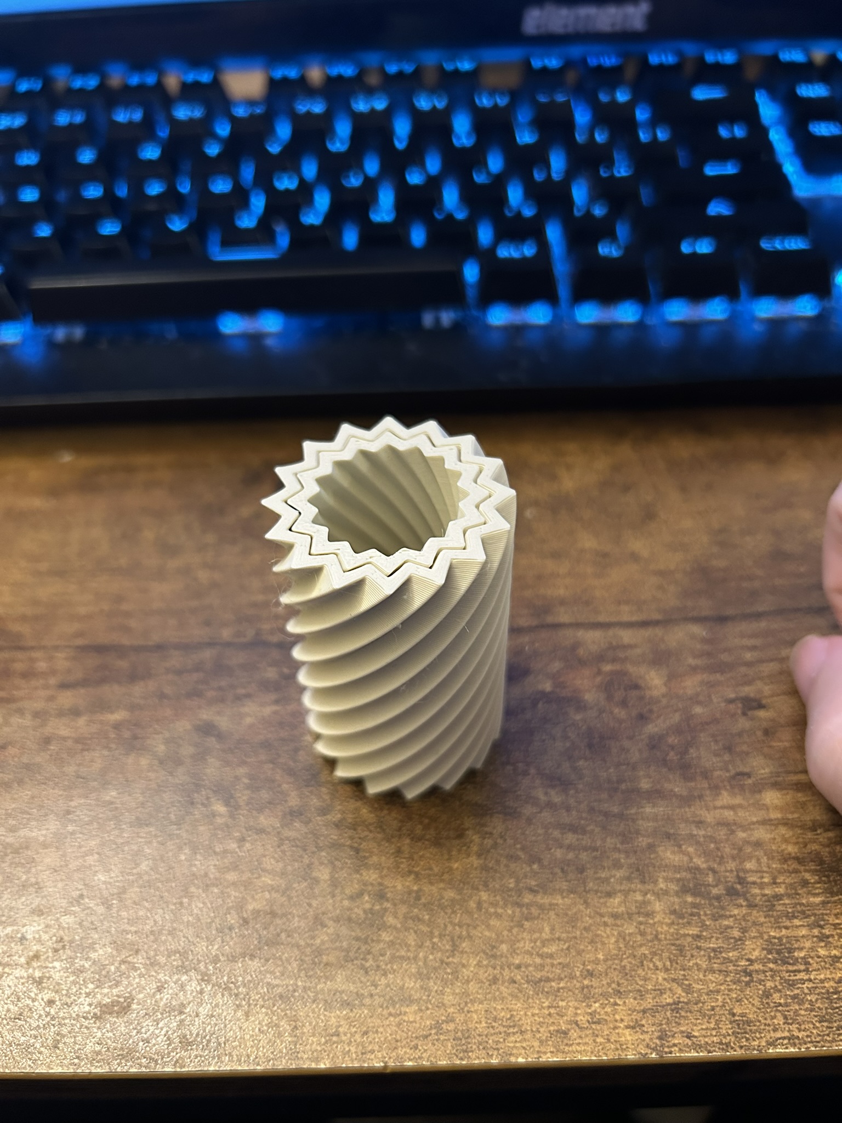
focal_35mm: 26
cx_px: 421
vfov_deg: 67.3
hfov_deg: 53.1
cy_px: 562
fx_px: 843
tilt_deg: -47.9
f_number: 1.5
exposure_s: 1/40
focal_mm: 5.7
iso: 500
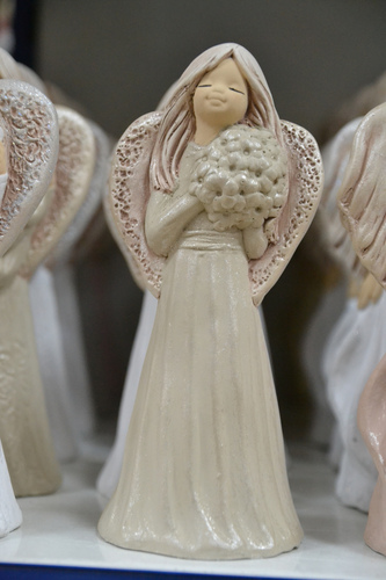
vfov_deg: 22.6
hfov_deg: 15.2
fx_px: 1448
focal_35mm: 90
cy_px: 290
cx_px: 193
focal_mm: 60
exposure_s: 1/125
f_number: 4.2
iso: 2800
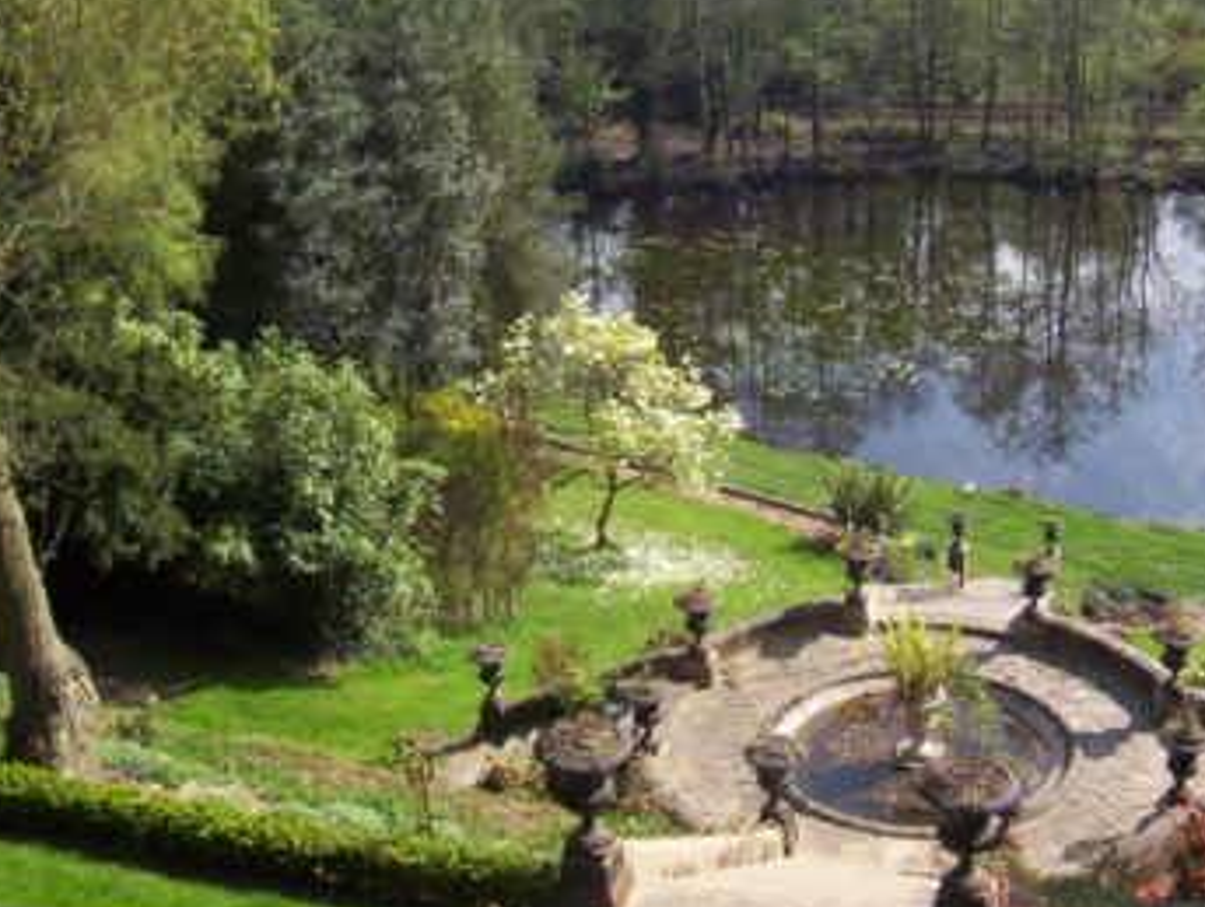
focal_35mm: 44
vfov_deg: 32.9
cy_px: 415
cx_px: 680
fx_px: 1534
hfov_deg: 42.8
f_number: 5.24
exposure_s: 1/305
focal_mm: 5.54
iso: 100
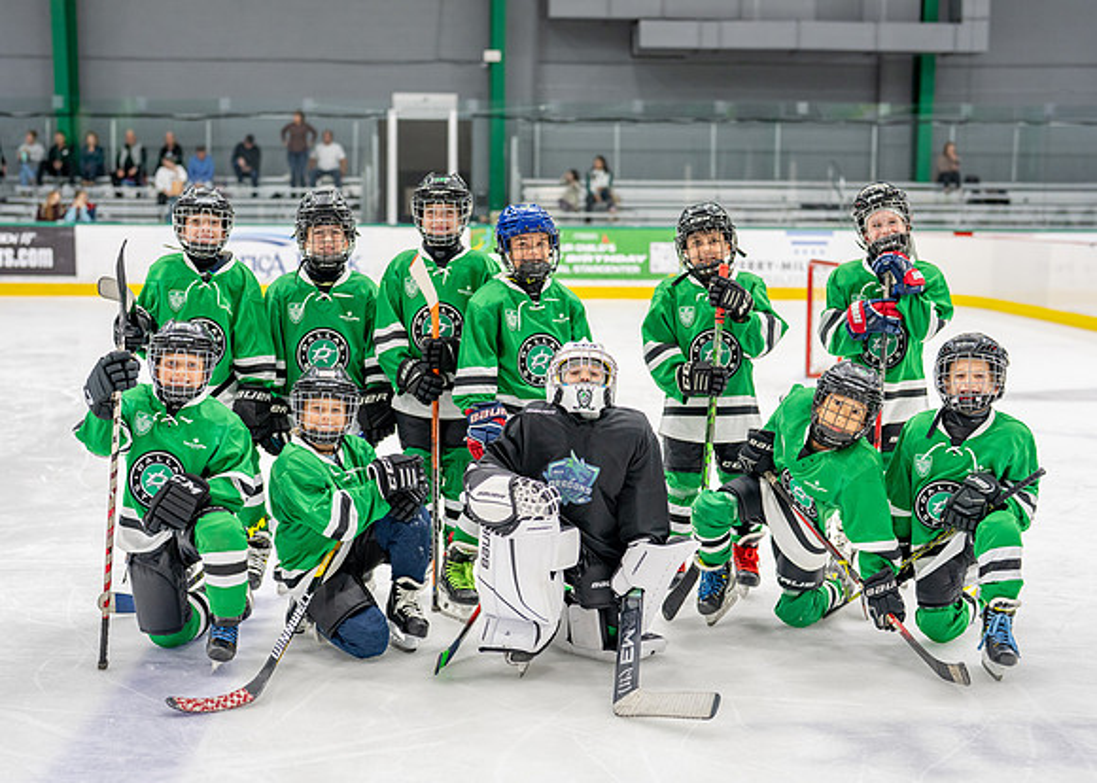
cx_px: 532
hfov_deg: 33.6
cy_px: 427
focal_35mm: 58
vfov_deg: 24.3
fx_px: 1818
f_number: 2.2
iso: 640
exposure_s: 1/500
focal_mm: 50
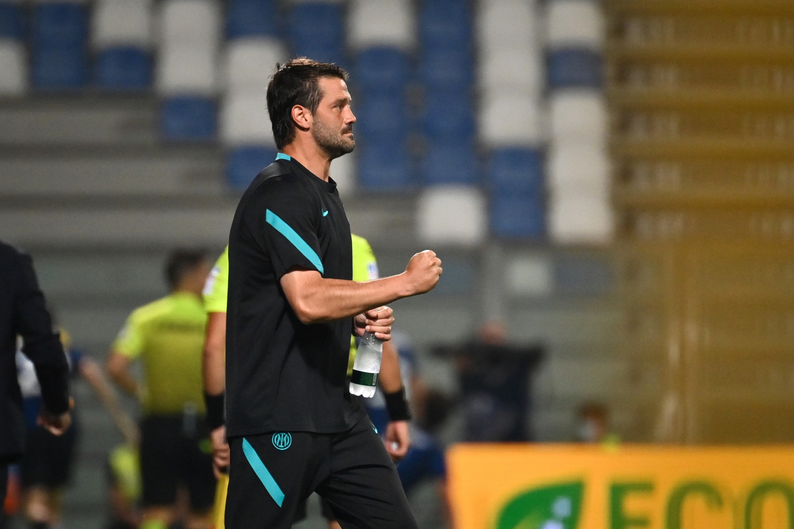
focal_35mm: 400
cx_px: 397
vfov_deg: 3.4
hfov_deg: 5.2
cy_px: 264
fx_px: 8822
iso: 2500
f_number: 4
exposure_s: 1/1600
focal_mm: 400
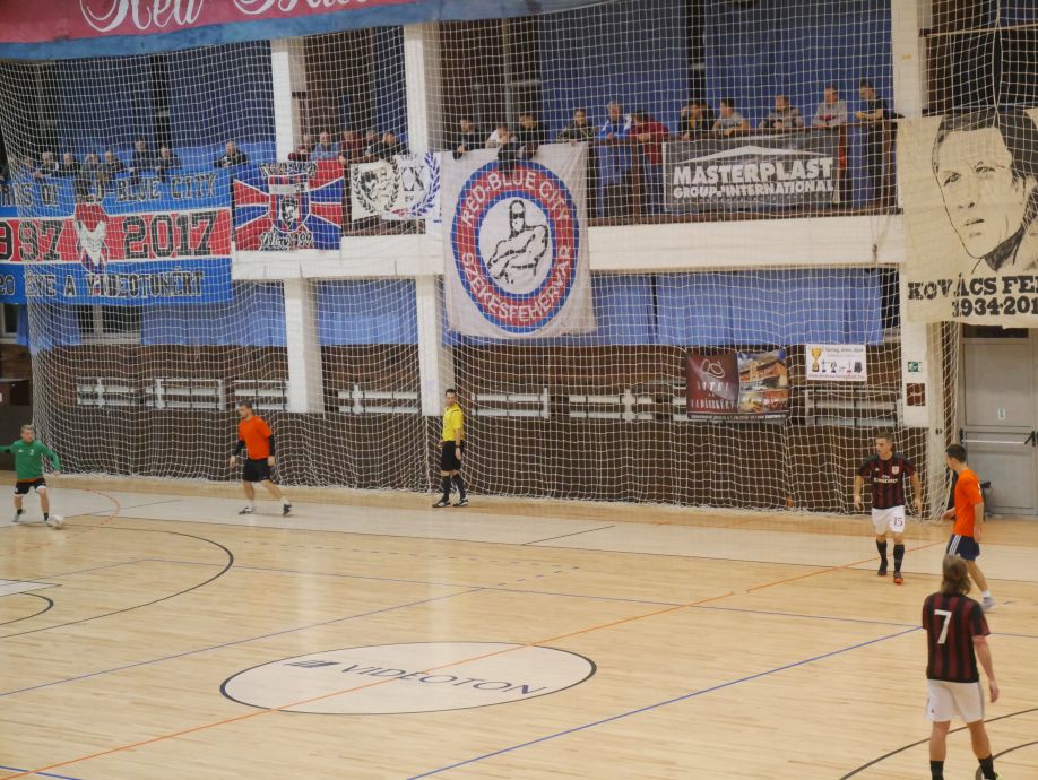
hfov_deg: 23.3
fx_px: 2521
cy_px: 390
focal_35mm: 84
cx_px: 519
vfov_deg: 17.6
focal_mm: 42
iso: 3200
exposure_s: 1/60
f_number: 5.6
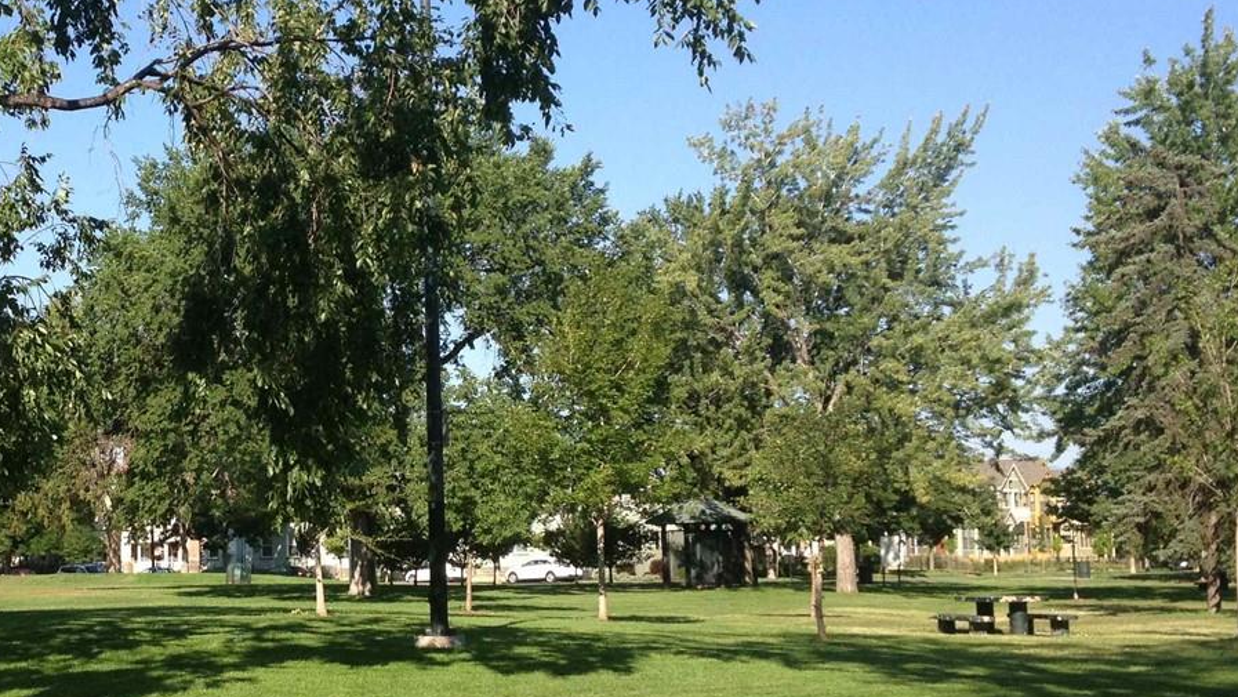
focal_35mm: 68
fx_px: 2233
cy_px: 418
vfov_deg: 17.7
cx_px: 273
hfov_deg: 30.3
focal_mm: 4.28
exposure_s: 1/905
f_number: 2.4
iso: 50
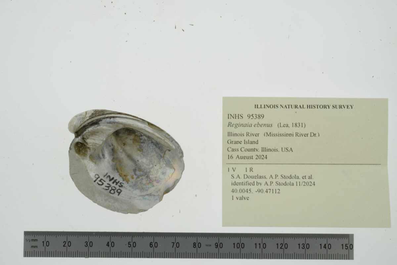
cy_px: 132
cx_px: 198
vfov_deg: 22.6
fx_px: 662
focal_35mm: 60
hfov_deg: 33.4
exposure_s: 1/10
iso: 100
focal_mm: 60
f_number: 32
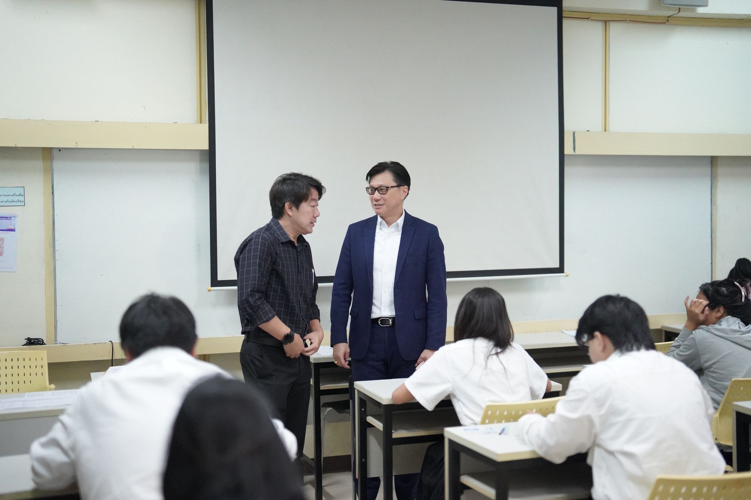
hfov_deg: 39.6
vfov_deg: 27.0
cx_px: 376
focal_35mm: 50
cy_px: 250
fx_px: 1043
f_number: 1.2
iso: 10000
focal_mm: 50
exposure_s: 1/3200
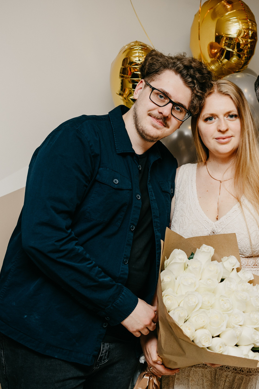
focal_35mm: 54
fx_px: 583
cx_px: 224
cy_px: 163
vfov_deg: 36.8
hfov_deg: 24.5
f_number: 3.5
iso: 200
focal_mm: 31
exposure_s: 1/160
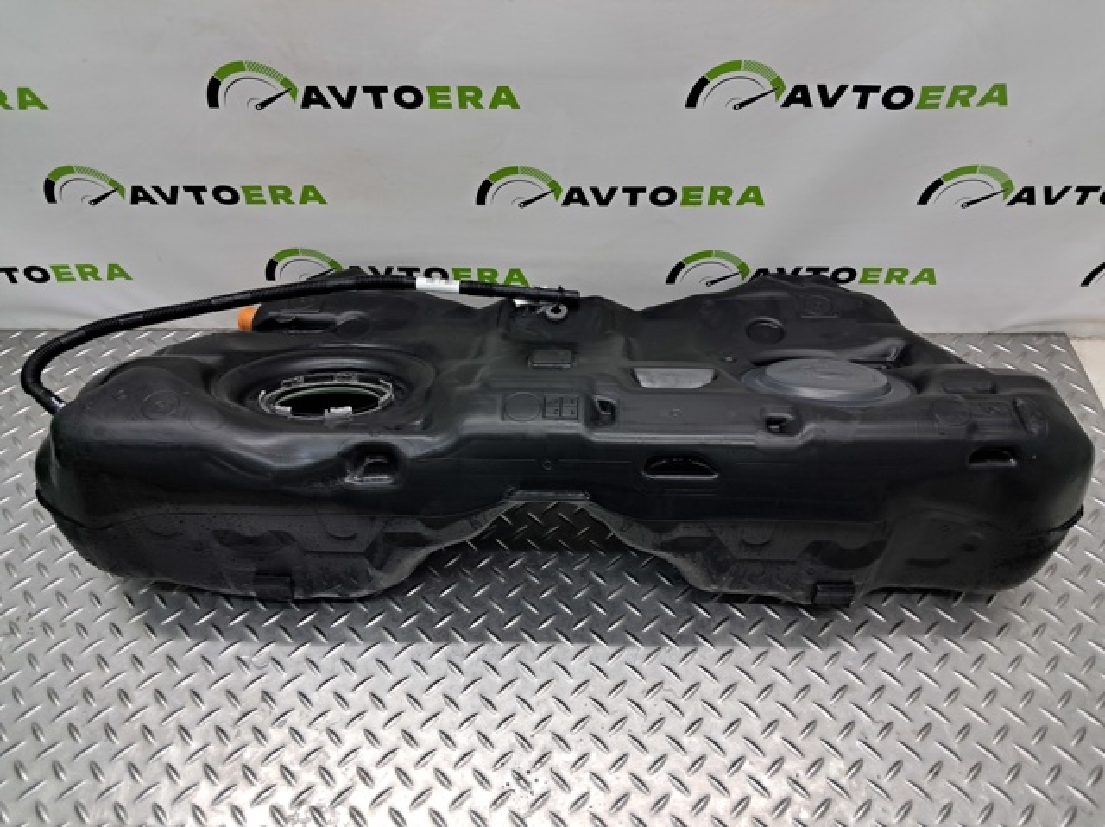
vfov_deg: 51.3
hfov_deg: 65.4
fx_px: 861
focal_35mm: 27
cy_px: 414
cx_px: 552
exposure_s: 1/50
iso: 80
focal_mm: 4
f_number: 1.8
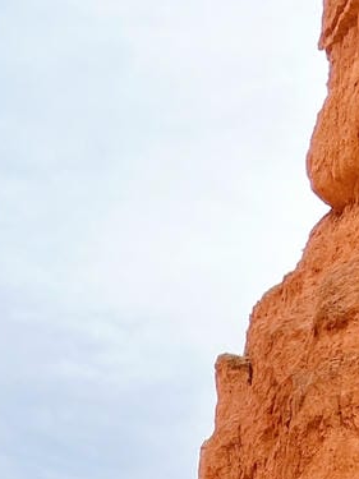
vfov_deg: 15.2
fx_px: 1536
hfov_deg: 13.3
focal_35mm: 111
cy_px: 875
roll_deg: -0.8
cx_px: 57
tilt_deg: +0.4
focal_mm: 5.7
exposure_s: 1/2123
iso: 50
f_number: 1.5
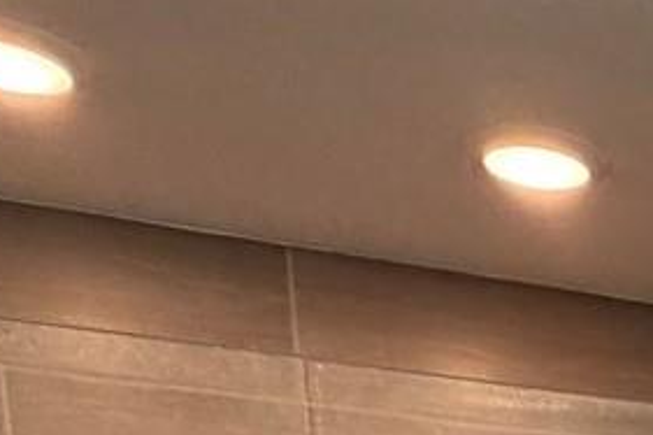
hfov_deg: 20.6
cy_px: 1131
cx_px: 1006
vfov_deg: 12.1
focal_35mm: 83
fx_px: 1505
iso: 125
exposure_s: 1/120
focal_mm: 2.22
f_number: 2.2
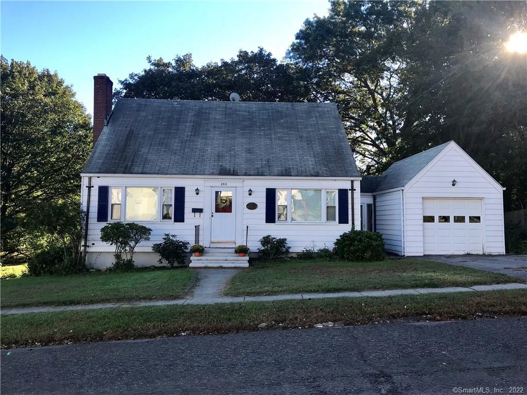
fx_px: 426
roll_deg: -0.9
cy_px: 198
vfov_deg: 49.7
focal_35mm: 28
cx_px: 264
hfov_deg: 63.4
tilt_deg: +2.4
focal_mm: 3.99
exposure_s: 1/541
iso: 20
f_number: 1.8
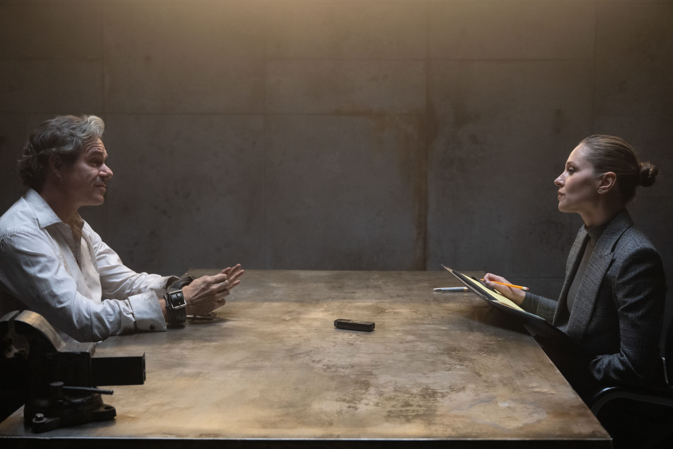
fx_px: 879
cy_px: 224
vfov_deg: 28.7
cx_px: 336
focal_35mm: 47
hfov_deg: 41.9
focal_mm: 47
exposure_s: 1/160
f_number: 4
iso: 3200
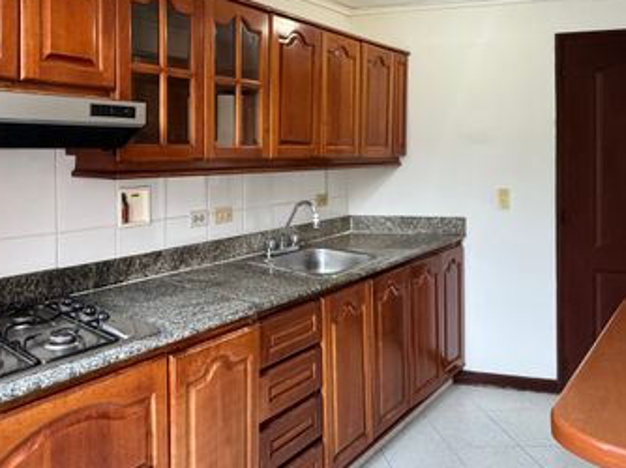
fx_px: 506
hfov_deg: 62.0
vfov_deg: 48.9
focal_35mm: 28
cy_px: 157
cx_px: 213
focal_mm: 2.22
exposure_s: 1/86
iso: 320
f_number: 2.2
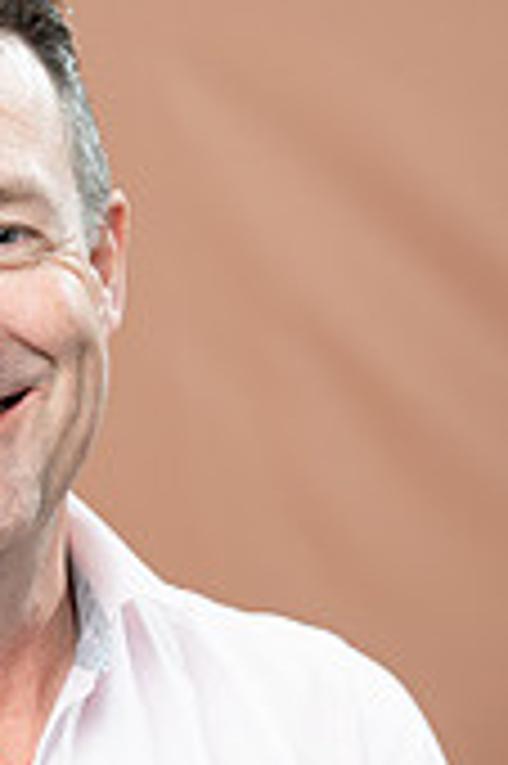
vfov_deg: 10.3
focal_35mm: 199
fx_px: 4220
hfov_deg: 6.9
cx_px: 0
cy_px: 783
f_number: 4
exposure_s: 1/160
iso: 320
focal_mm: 75
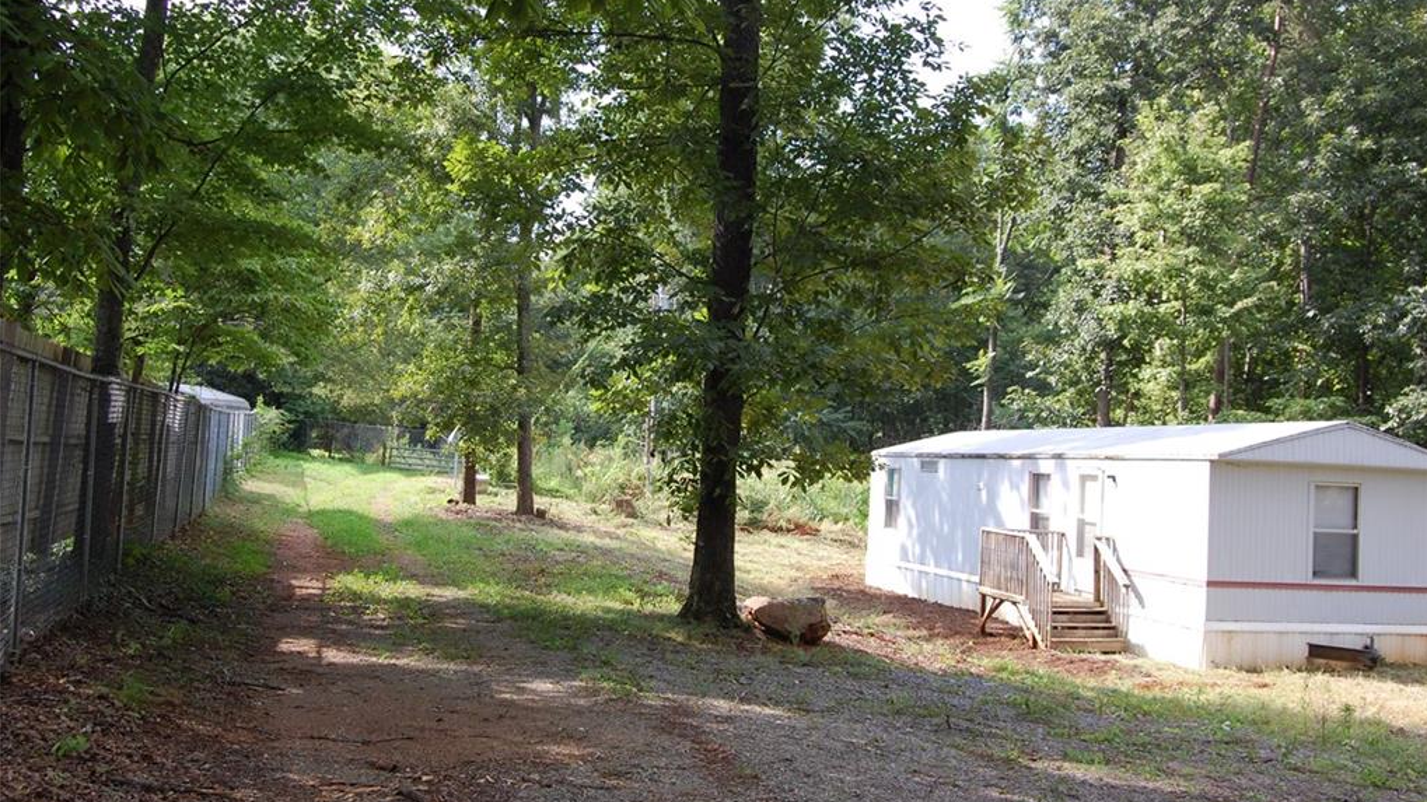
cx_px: 716
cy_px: 353
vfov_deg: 29.0
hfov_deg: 49.4
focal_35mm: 41
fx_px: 1551
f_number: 9
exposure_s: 1/160
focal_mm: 26
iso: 400
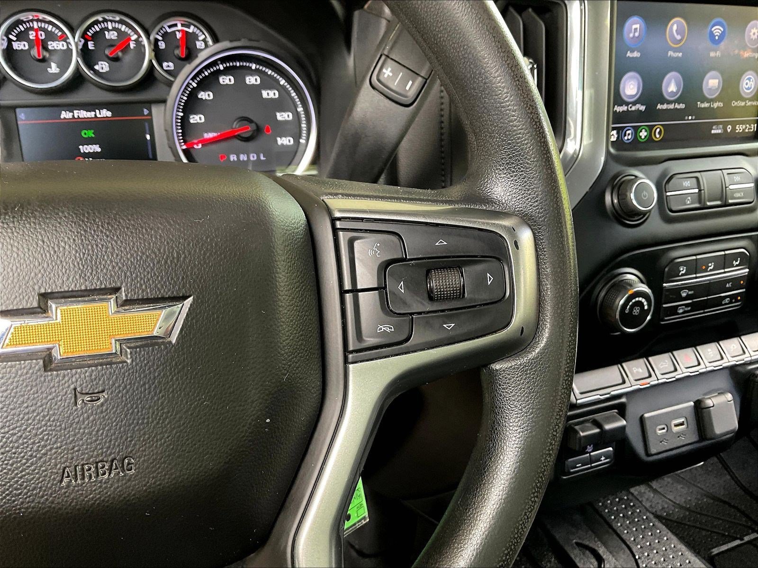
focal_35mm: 29
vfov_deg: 48.2
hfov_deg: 61.7
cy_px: 284
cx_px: 379
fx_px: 635
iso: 125
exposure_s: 1/60
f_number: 1.8
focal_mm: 3
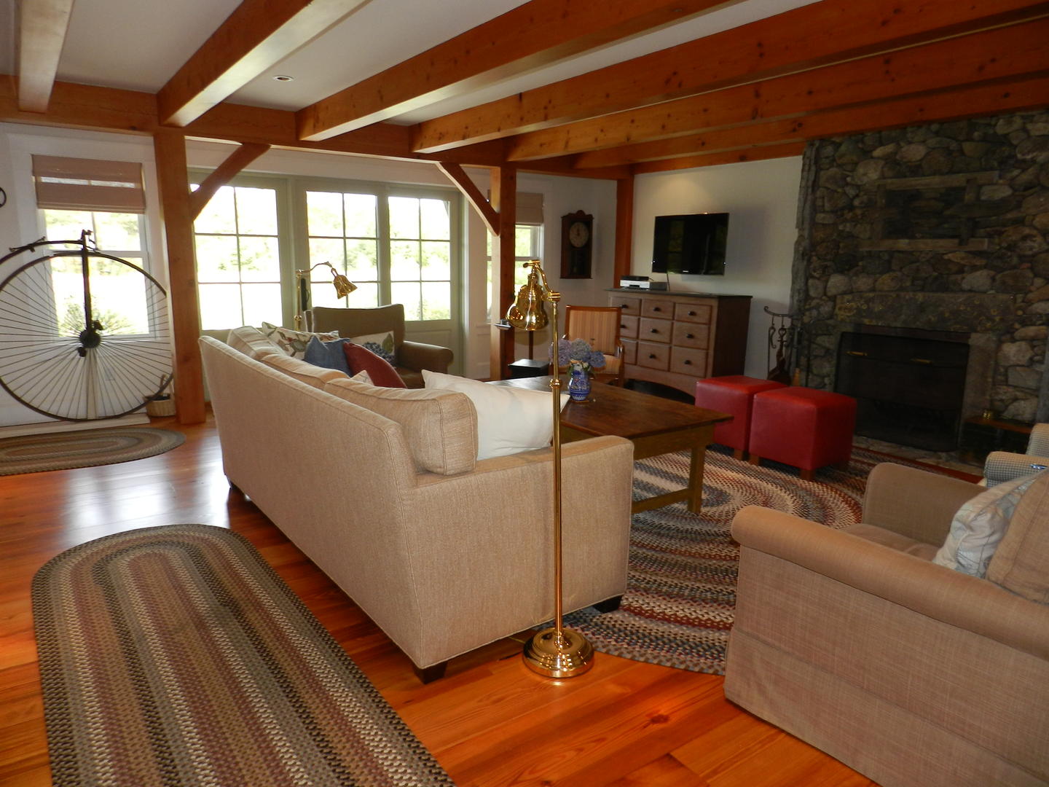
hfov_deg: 73.9
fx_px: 697
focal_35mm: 23
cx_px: 524
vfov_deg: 58.9
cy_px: 394
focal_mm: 4
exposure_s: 1/40
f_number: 3.4
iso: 160
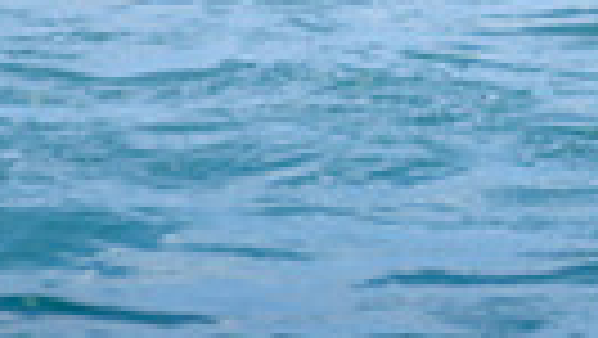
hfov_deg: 0.8
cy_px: -532
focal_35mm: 2809
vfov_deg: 0.4
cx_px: 903
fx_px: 44568
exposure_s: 1/1600
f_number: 5.6
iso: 220
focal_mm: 500
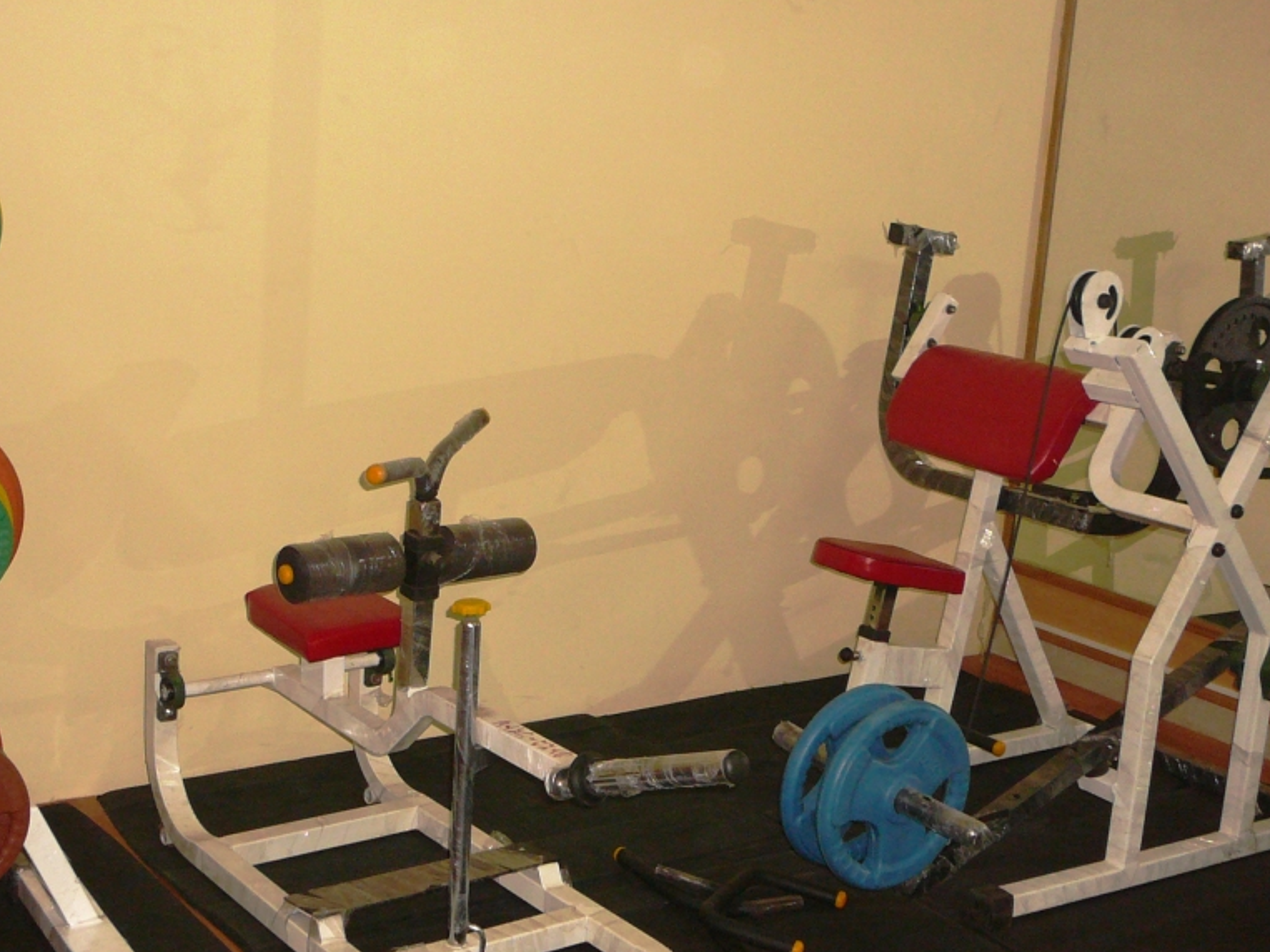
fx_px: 1724
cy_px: 498
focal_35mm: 47
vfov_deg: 30.9
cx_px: 509
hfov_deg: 40.3
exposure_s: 1/30
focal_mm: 5.2
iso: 200
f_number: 2.8
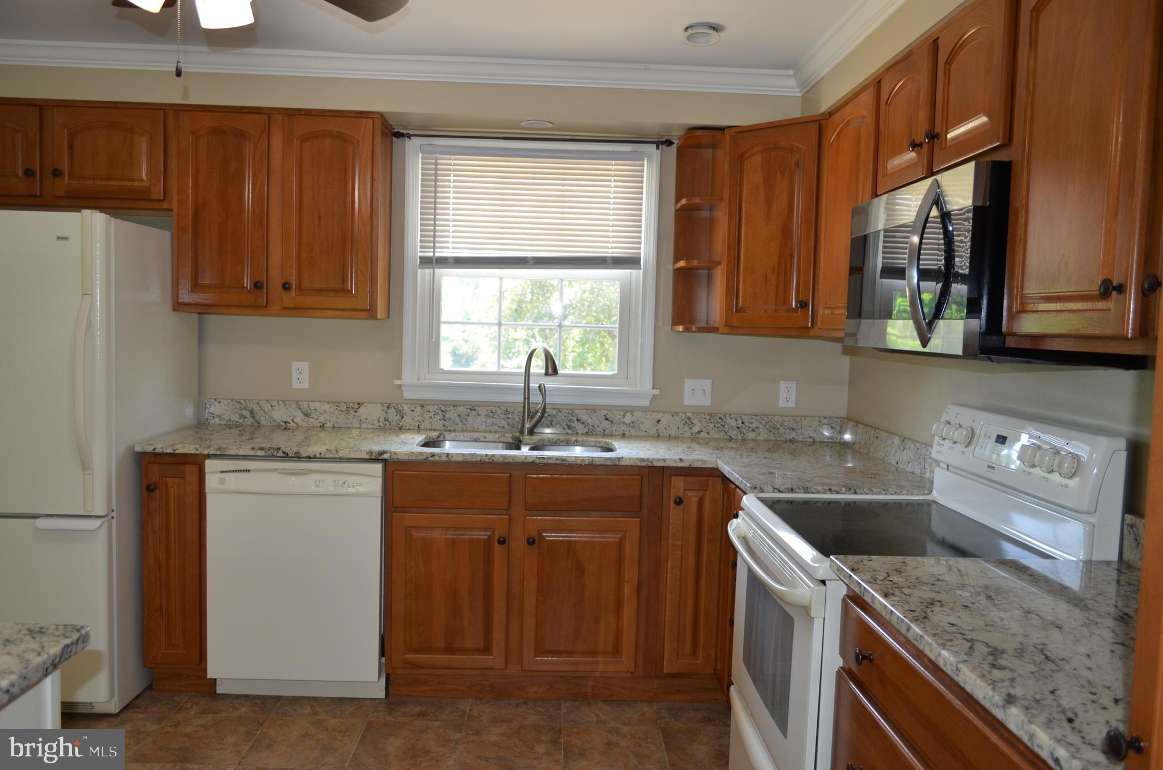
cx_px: 582
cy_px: 385
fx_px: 870
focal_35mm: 27
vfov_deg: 47.7
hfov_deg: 67.5
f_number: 4
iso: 400
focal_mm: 18
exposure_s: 1/60
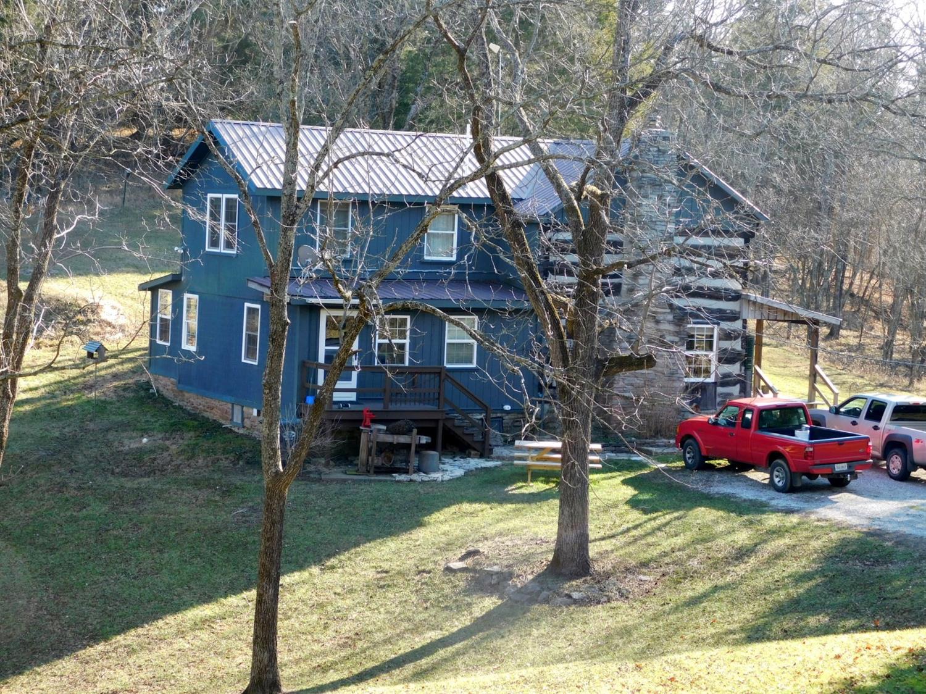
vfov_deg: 18.4
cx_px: 463
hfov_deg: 24.4
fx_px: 2139
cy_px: 347
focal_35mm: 80
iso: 125
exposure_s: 1/80
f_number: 4.4
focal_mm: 14.2
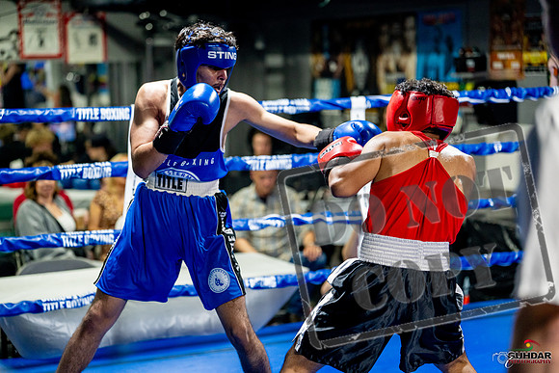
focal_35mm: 81
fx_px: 1258
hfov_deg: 25.1
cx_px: 280
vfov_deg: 16.9
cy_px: 186
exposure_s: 1/800
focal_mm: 81
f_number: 2
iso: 4000
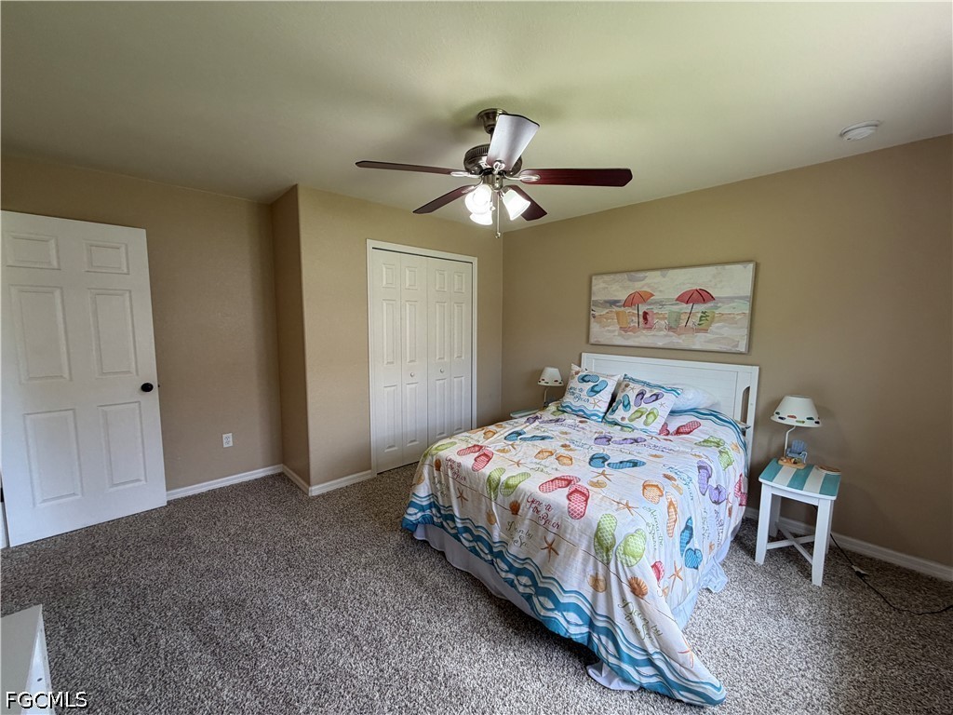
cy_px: 358
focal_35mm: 14
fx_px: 385
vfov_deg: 85.7
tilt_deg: -5.6
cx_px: 476
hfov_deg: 102.1
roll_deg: -1.0
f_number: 2.2
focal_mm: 2.22
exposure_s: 1/120
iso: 160
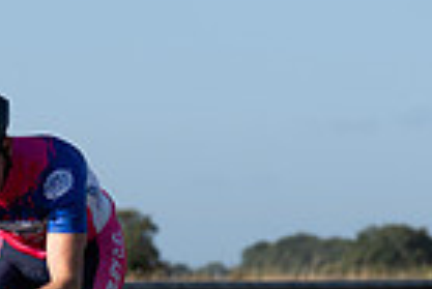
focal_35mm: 368
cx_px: -50
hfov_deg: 5.6
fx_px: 4421
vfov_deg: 3.7
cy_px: 141
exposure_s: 1/800
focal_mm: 88
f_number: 4.5
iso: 100
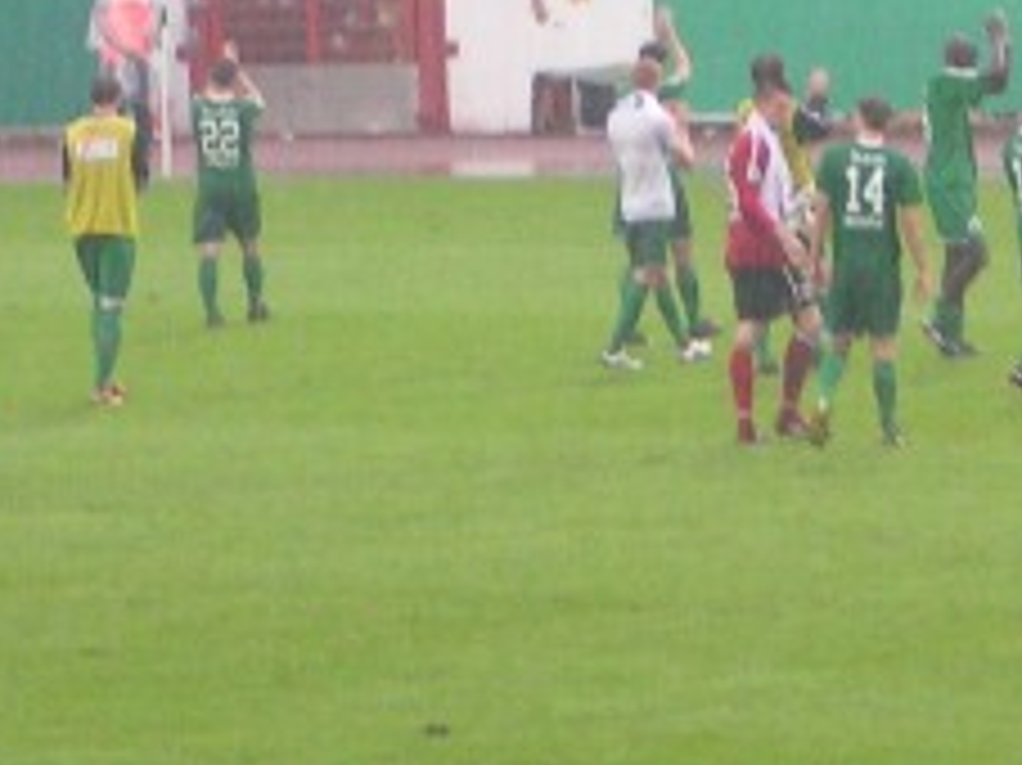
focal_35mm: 553
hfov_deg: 3.6
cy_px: -279
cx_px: 1099
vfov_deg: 2.7
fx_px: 16318
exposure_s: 1/100
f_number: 3.5
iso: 200
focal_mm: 24
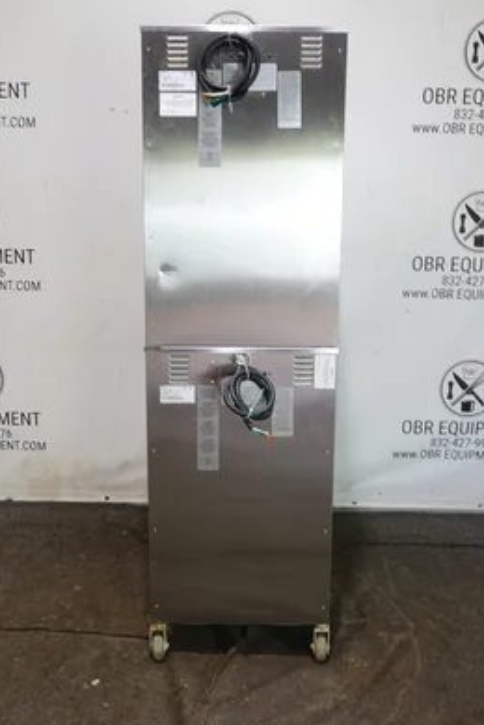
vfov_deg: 48.5
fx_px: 807
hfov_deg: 33.4
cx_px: 243
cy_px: 361
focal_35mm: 40
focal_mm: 14.4
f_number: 3.5
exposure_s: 1/6
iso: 100
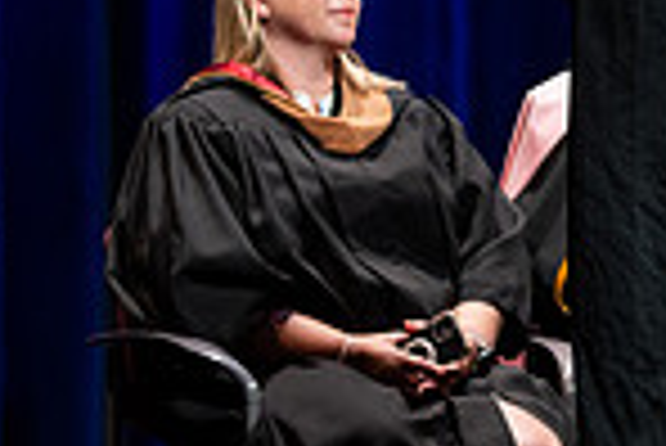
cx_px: 1030
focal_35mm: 275
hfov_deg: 7.3
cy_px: 137
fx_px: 5092
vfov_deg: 5.0
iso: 640
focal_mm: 70
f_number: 2.8
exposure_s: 1/250
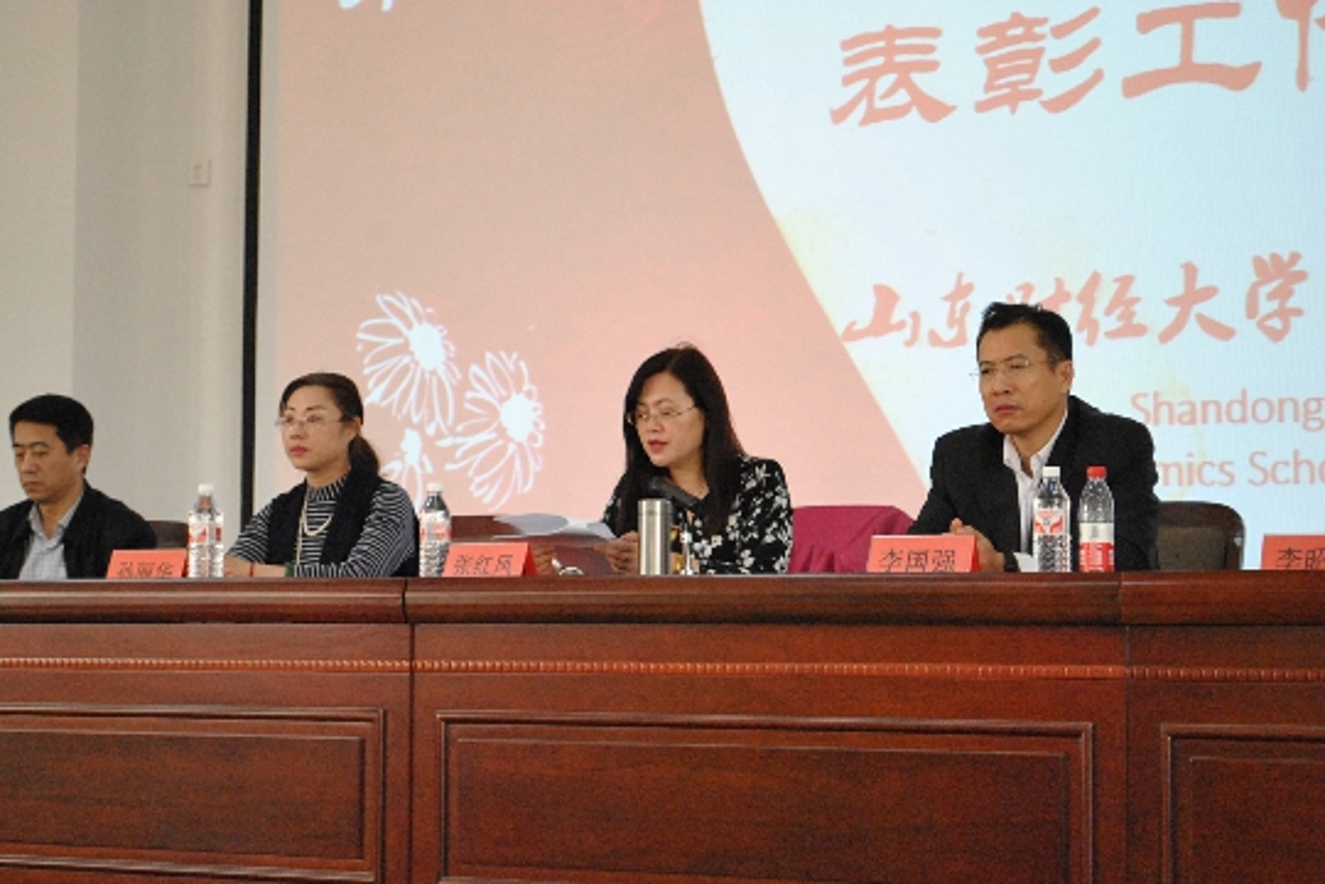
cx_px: 662
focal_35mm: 82
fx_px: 3036
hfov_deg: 24.6
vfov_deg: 16.6
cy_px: 442
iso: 1600
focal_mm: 55
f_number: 5.6
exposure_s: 1/25
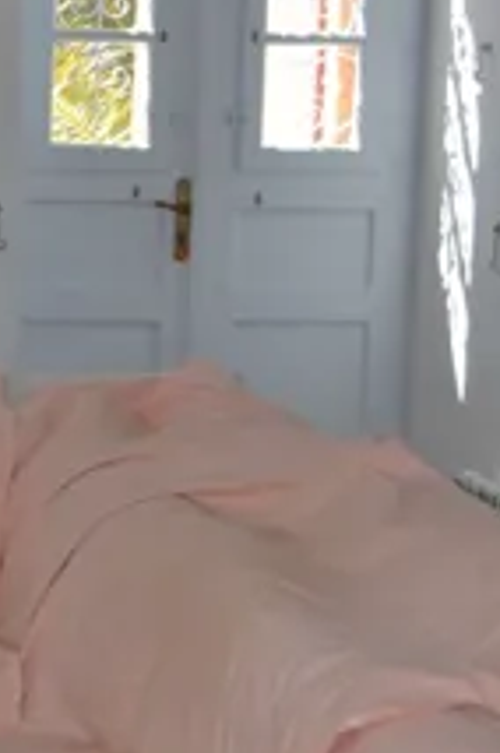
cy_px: 211
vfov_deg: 17.3
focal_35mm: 118
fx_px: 2466
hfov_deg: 10.8
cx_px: -394
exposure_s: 1/125
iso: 100
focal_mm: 28
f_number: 4.5
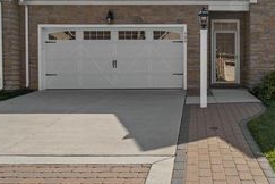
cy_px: 78
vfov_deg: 34.3
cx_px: 200
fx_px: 297
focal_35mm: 39
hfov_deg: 48.1
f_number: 8
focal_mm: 18.9
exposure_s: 1/60
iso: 100
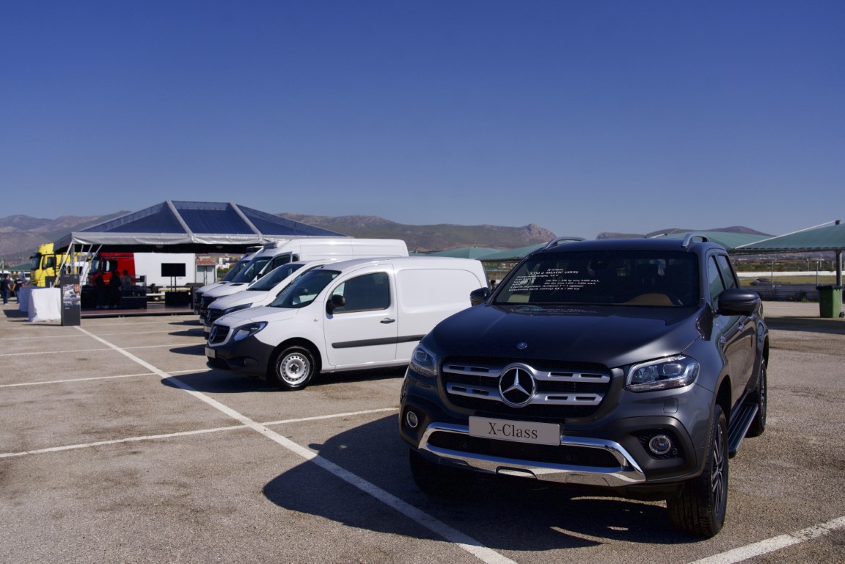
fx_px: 728
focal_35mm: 31
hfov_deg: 60.3
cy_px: 282
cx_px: 422
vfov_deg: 42.3
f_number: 5
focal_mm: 31
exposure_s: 1/3200
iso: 200
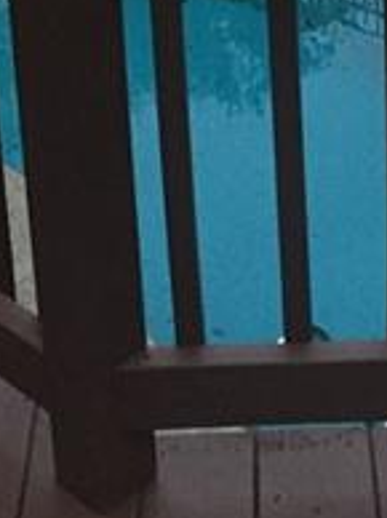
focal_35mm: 115
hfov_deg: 12.8
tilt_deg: -16.5
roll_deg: +2.6
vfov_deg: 15.7
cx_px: 256
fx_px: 1718
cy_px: -275
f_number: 2.2
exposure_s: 1/30
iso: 160
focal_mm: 4.15
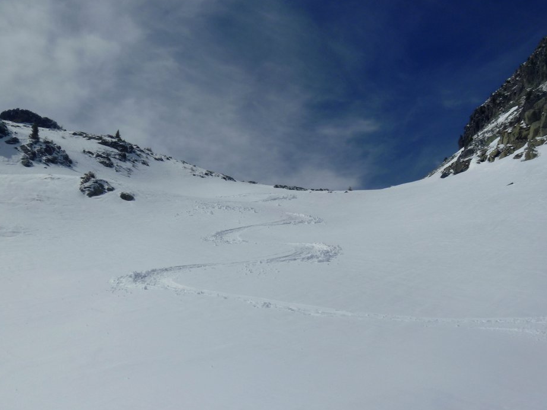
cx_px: 264
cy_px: 217
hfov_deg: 49.0
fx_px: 601
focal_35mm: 38
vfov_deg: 37.7
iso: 80
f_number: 5.6
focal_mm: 6.3
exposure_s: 1/1300
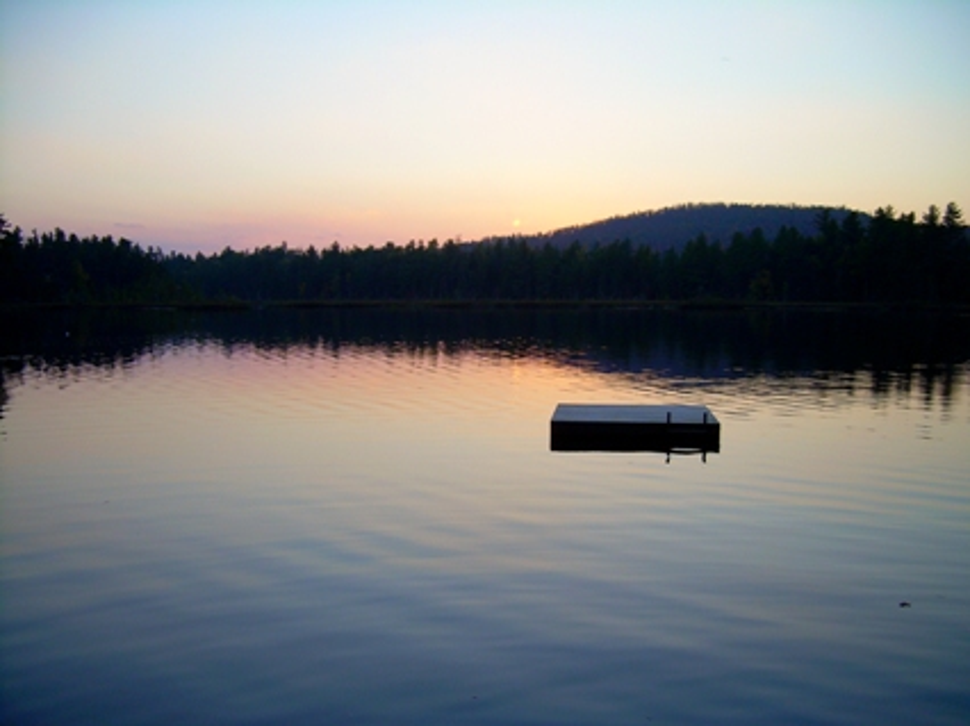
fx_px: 1064
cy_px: 363
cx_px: 485
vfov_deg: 37.7
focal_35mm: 38
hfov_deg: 49.0
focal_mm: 6.3
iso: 50
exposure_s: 1/177
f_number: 2.8
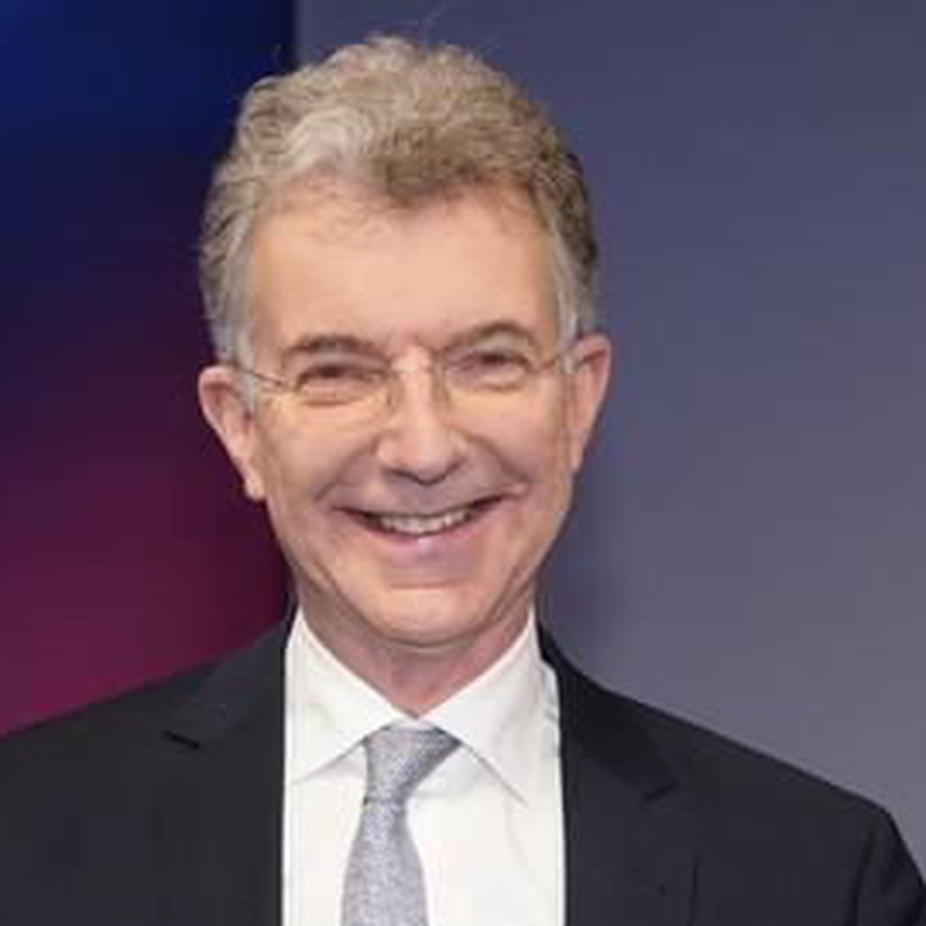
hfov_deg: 21.4
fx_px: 2451
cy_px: 504
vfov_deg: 21.4
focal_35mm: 81
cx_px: 424
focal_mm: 57
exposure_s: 1/160
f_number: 5
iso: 2000
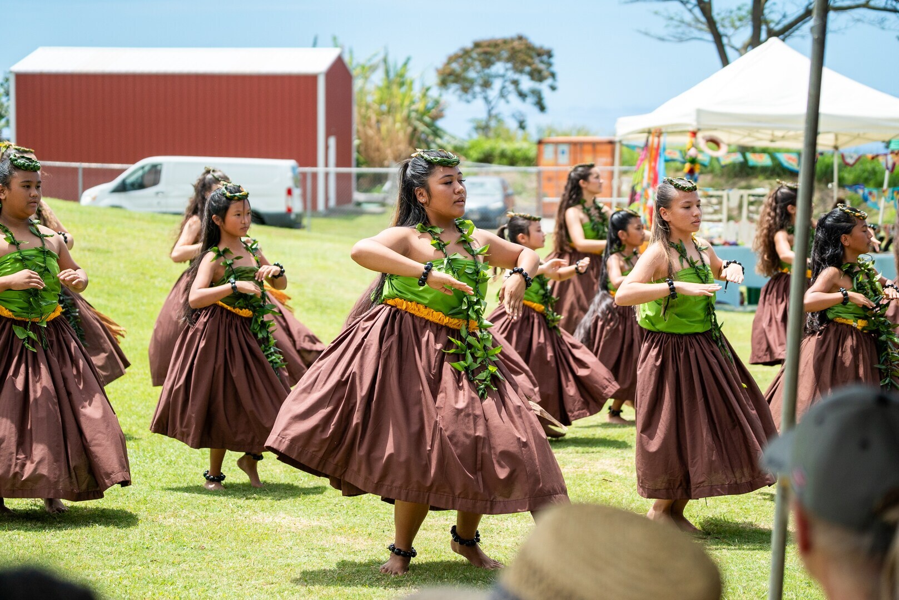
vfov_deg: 15.0
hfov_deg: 22.4
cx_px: 450
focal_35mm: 91
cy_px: 300
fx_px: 2274
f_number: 4
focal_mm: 91
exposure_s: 1/4000
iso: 400
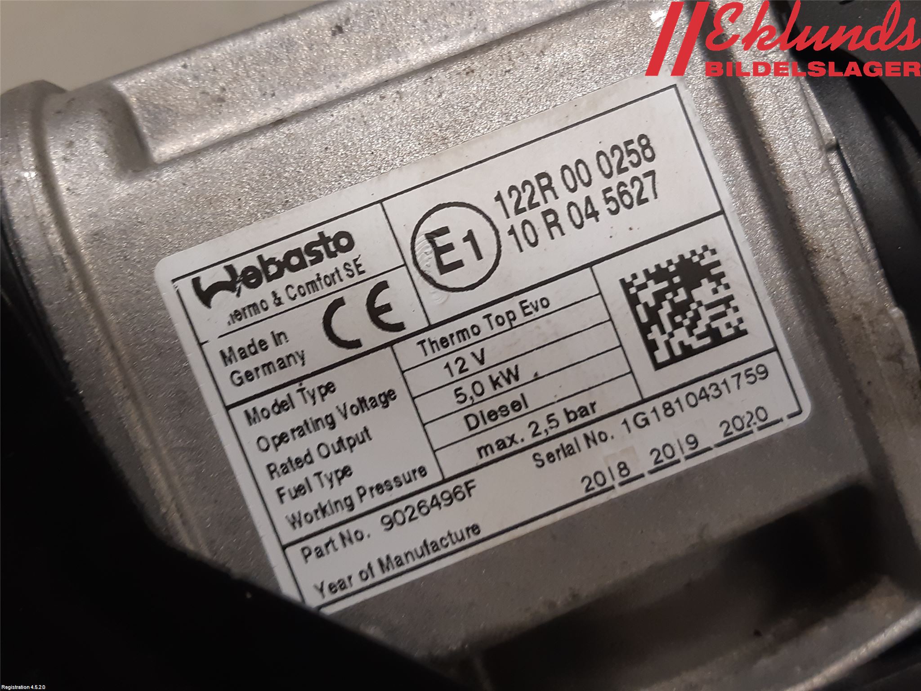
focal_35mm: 26
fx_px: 692
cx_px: 460
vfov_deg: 53.1
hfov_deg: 67.3
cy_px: 346
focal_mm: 3.93
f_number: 1.7
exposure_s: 1/50
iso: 125
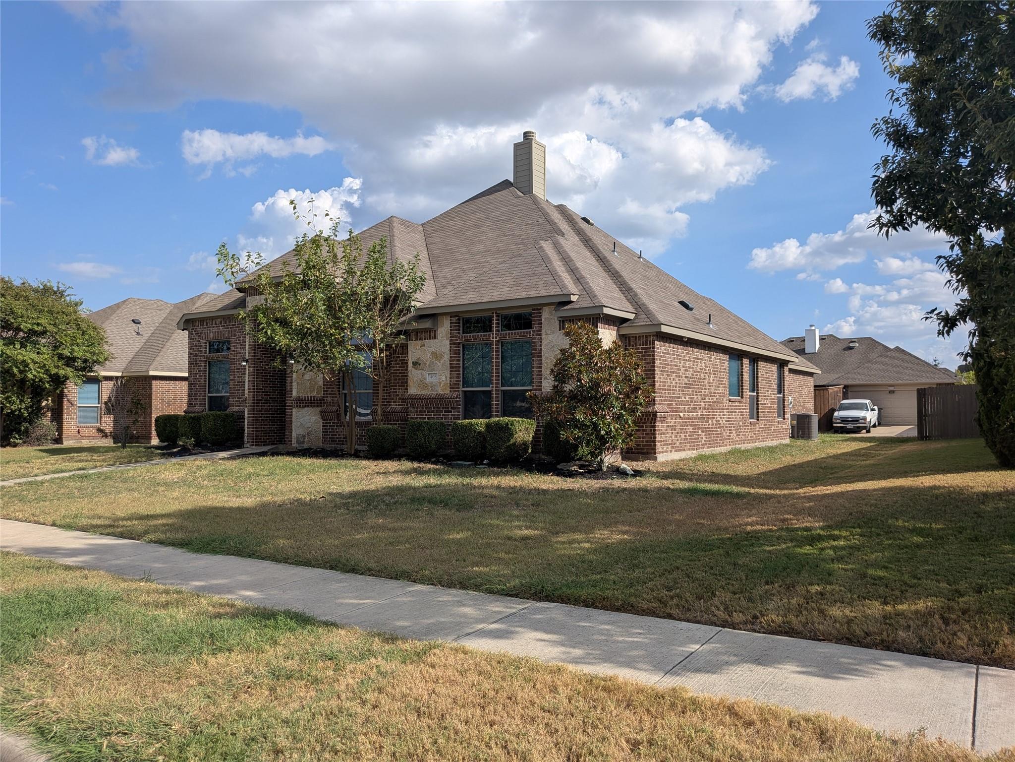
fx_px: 704
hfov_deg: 71.6
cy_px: 381
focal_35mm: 24
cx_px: 508
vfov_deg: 56.8
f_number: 1.7
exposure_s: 1/2128
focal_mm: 4.53
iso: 29
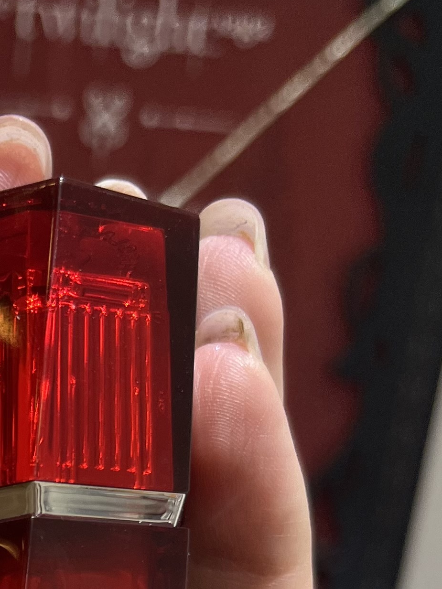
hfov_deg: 16.3
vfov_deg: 20.4
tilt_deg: -17.6
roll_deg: -4.6
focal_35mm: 85
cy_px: 831
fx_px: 1447
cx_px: -150
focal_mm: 5.1
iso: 40
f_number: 1.6
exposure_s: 1/165
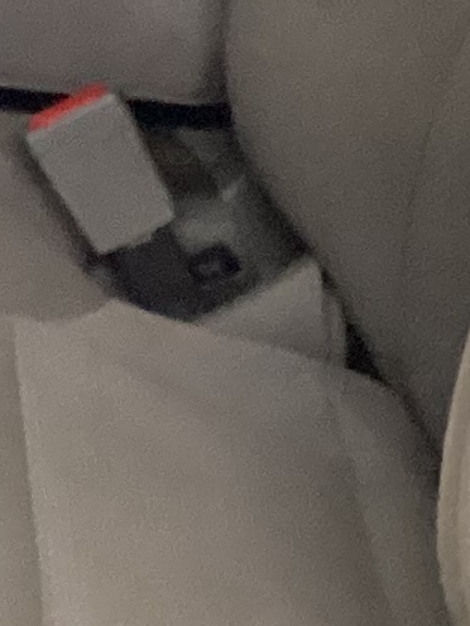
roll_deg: +0.8
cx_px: -498
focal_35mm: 204
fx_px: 3693
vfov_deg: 9.5
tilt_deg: -15.1
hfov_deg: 7.0
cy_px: -240
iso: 500
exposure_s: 1/30
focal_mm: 3.3
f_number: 2.4
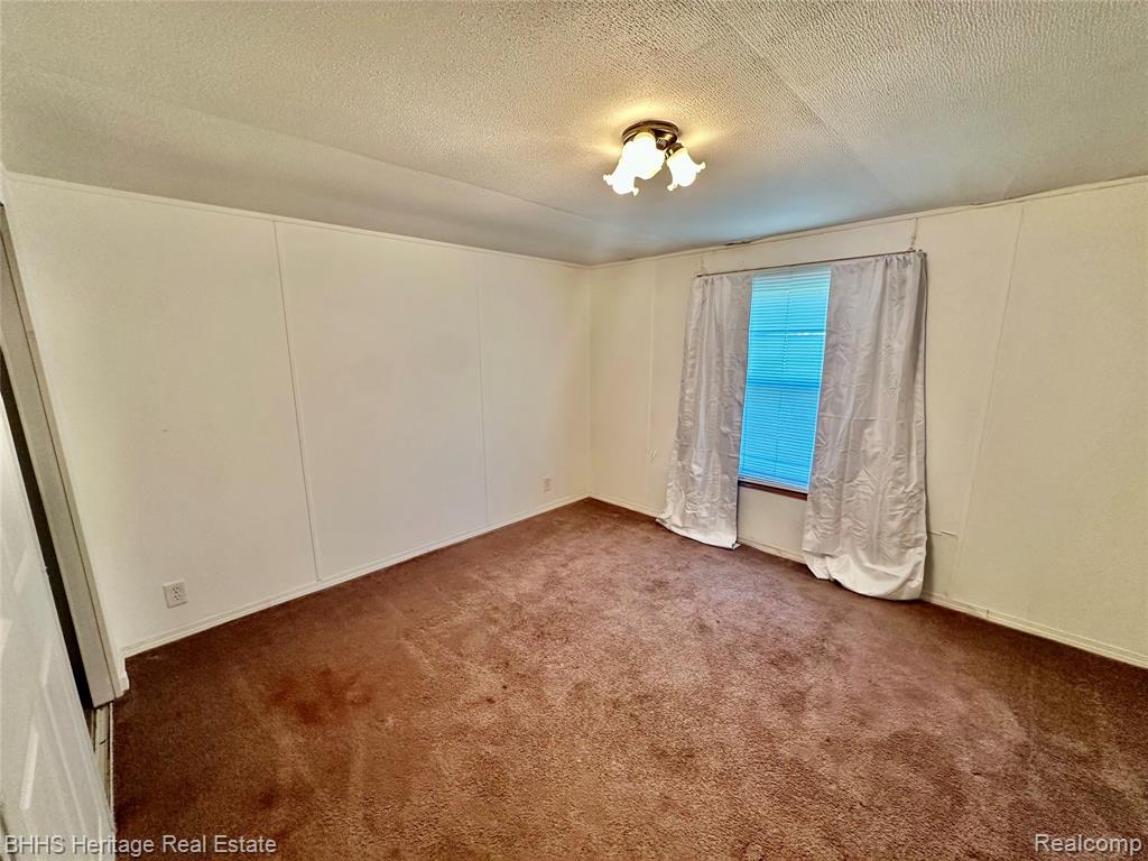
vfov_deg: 85.7
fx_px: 464
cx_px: 574
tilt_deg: -11.6
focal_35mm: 14
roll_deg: +1.1
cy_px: 430
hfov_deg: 102.1
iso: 250
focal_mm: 2.22
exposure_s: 1/120
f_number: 2.2
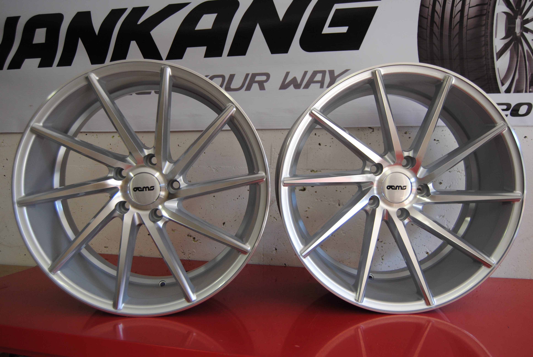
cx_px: 266
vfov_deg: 40.1
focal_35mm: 33
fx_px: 489
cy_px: 178
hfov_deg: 57.2
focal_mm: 22
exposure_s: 1/60
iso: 200
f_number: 3.8
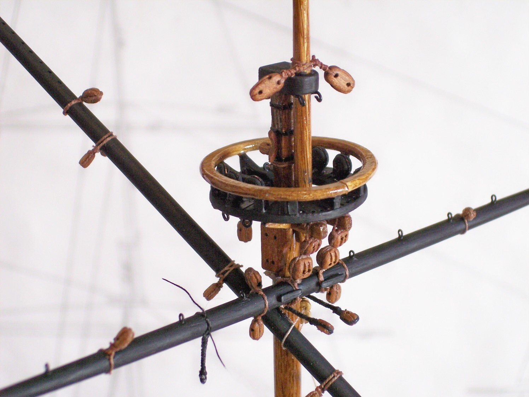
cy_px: 198
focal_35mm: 117
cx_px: 264
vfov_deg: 12.7
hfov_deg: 16.8
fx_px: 1788
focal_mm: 24
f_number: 4.8
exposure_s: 1/45
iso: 200
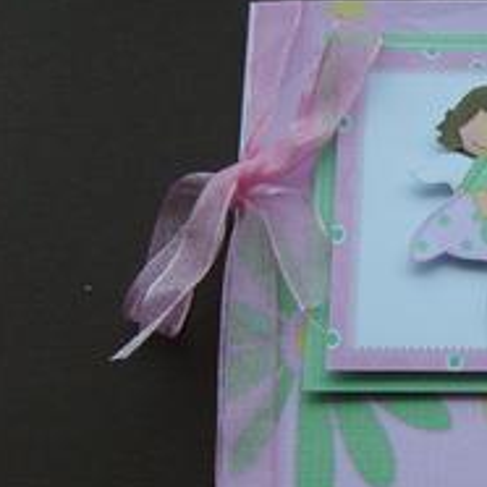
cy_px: 285
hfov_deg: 21.5
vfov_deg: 23.0
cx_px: 576
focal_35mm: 75
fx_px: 1194
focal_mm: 5.8
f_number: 2.8
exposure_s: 1/90
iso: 50
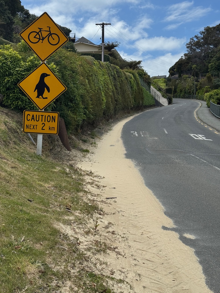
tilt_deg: -1.9
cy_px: 146
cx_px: 110
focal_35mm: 48
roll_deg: +1.0
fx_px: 407
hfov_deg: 30.3
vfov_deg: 39.7
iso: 64
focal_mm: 6.76
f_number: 1.78
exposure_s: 1/6410
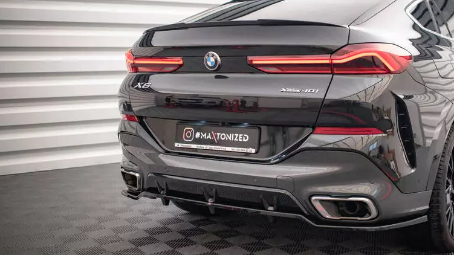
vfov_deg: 23.9
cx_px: 294
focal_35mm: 50
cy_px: 107
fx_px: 602
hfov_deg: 40.9
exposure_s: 1/100
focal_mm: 35
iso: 1250
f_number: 2.2
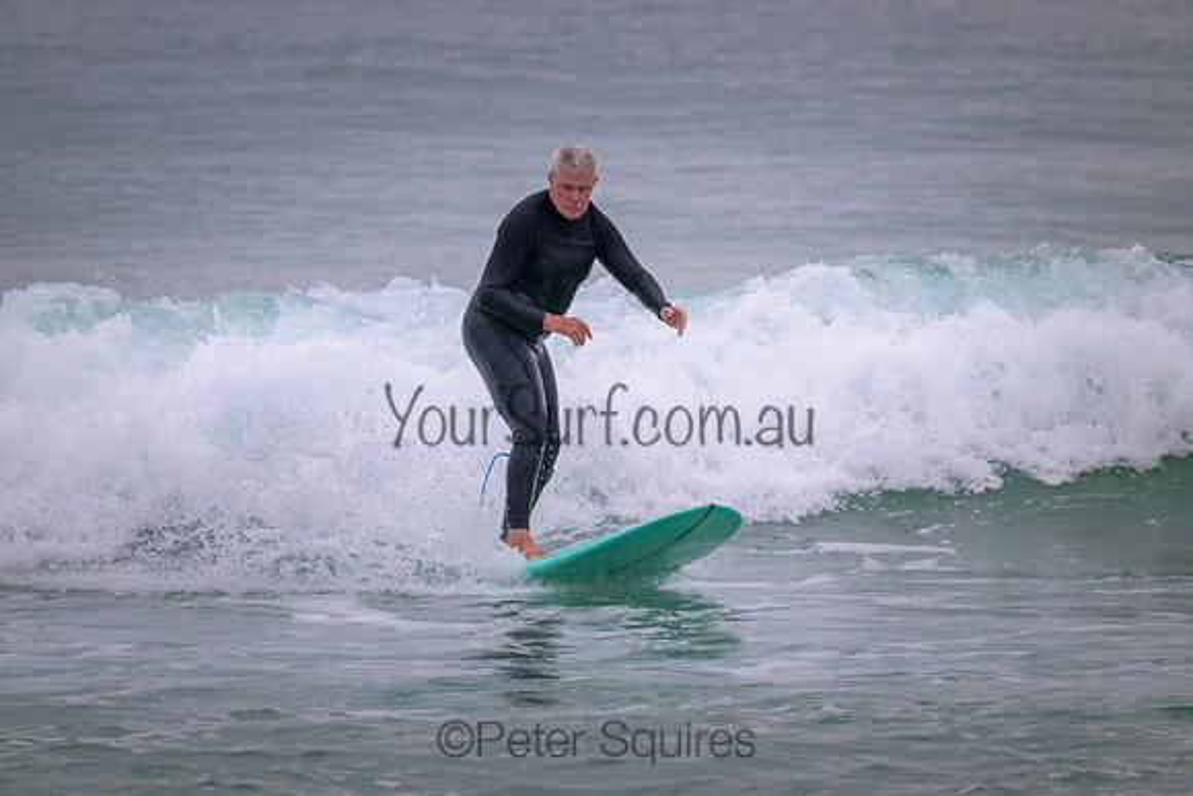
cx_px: 596
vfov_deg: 1.7
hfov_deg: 2.6
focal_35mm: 800
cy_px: 398
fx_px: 26516
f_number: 11
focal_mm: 800
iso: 6400
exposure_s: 1/1250
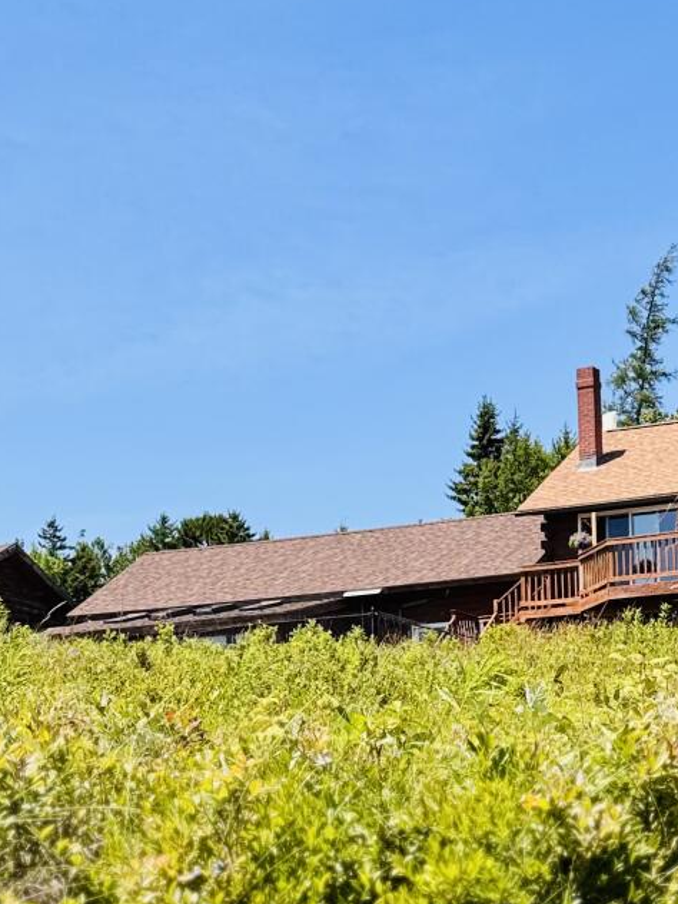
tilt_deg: -5.5
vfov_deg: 23.1
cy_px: 1136
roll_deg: +2.2
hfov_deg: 19.2
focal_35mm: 76
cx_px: 564
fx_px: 1985
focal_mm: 6.76
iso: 80
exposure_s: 1/4049
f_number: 1.78
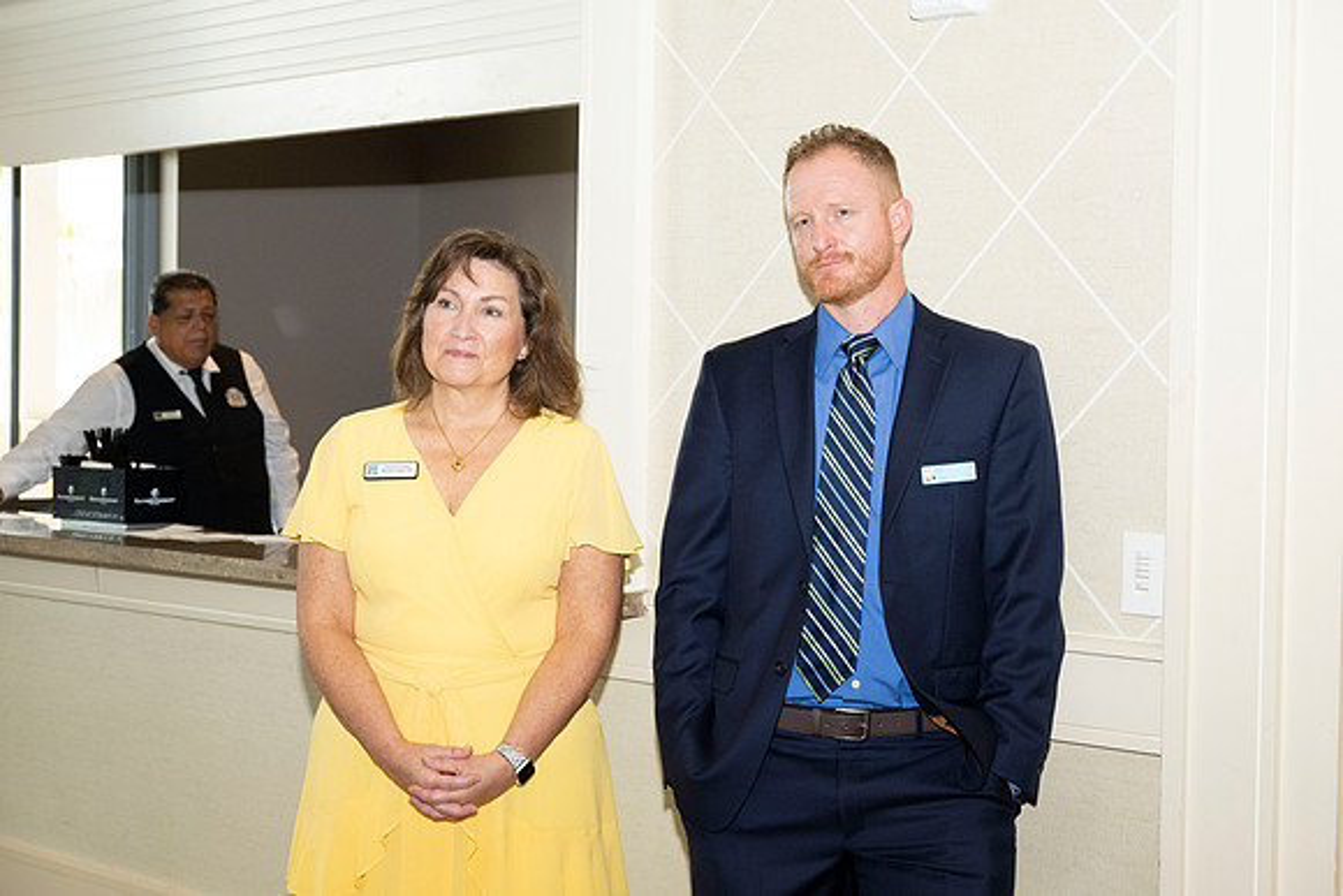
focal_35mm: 58
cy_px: 448
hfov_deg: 34.5
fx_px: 2164
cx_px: 672
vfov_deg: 23.4
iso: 2000
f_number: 5.6
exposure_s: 1/200
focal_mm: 58
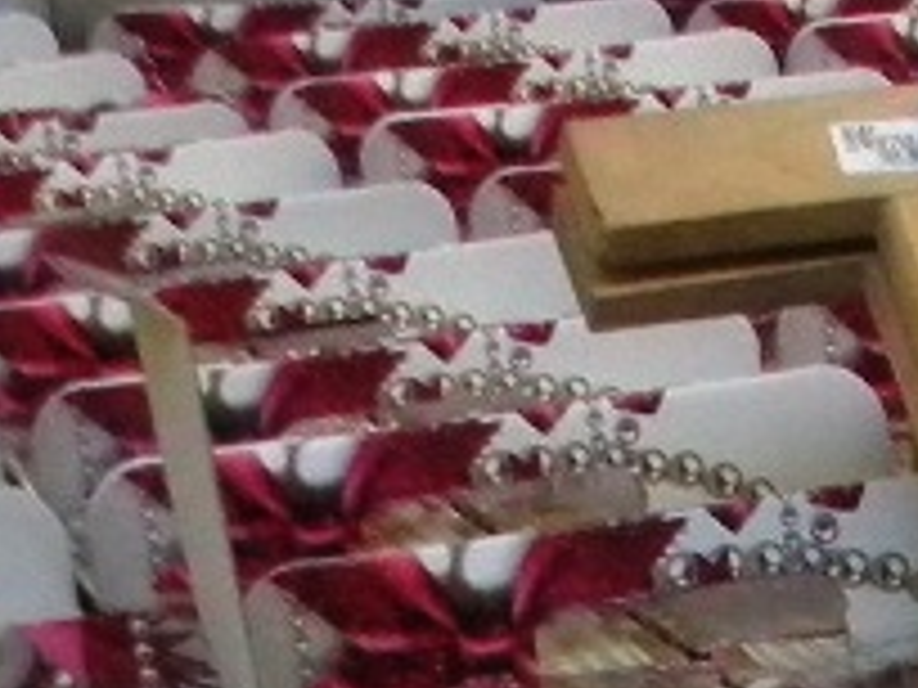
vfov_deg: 16.1
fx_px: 2334
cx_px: 1436
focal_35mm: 88
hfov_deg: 19.1
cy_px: 845
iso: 400
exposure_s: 1/156
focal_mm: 5
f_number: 3.5
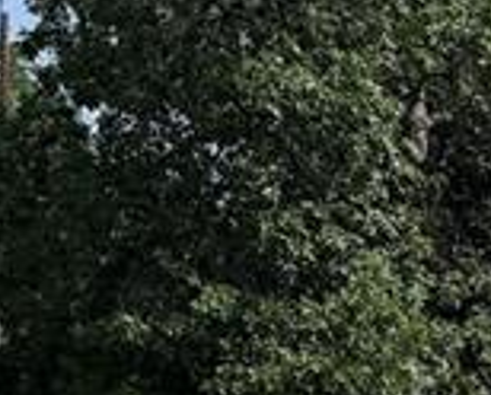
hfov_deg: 10.0
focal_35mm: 182
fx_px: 2651
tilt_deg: -3.5
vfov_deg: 8.1
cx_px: 915
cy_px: 787
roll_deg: -0.1
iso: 80
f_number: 1.78
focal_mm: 6.76
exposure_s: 1/6173
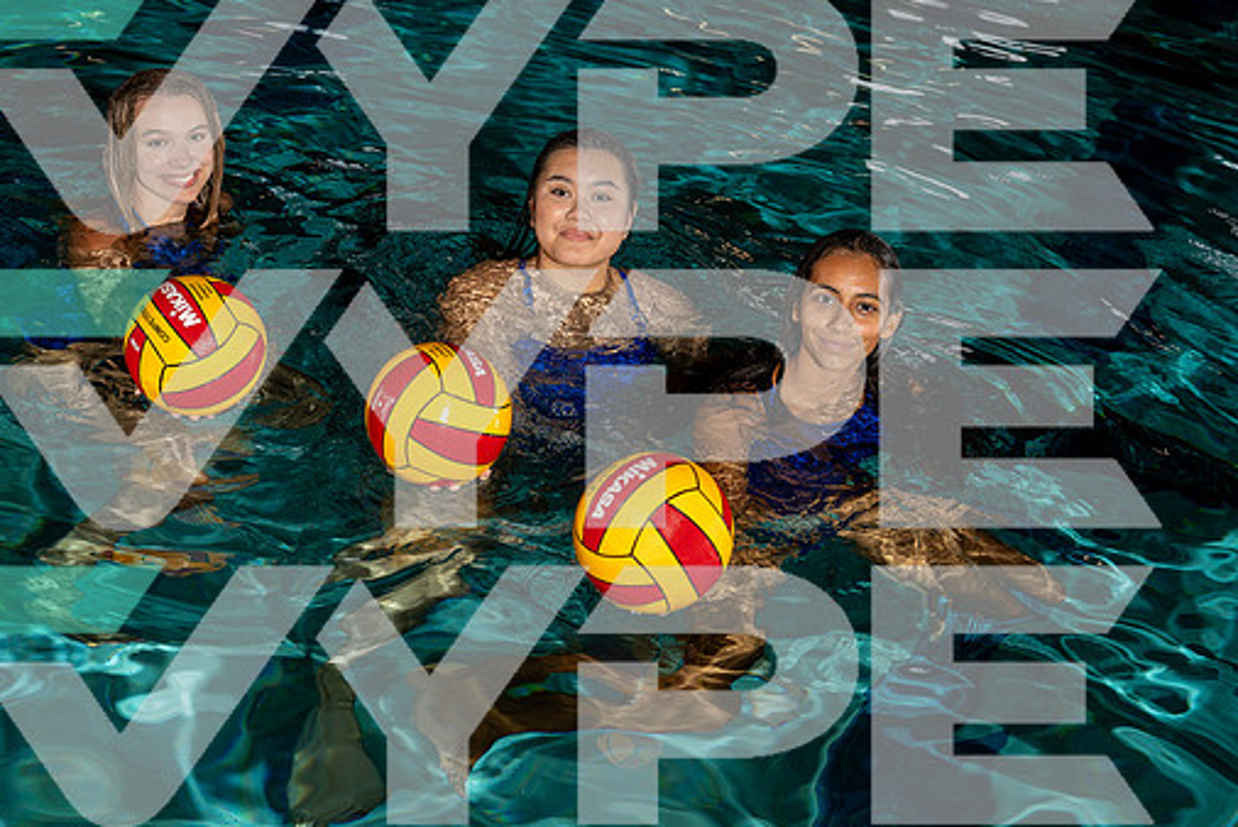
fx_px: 1892
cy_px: 400
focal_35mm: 55
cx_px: 538
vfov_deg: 24.6
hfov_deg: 36.2
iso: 100
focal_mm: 48
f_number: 4
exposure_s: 1/250
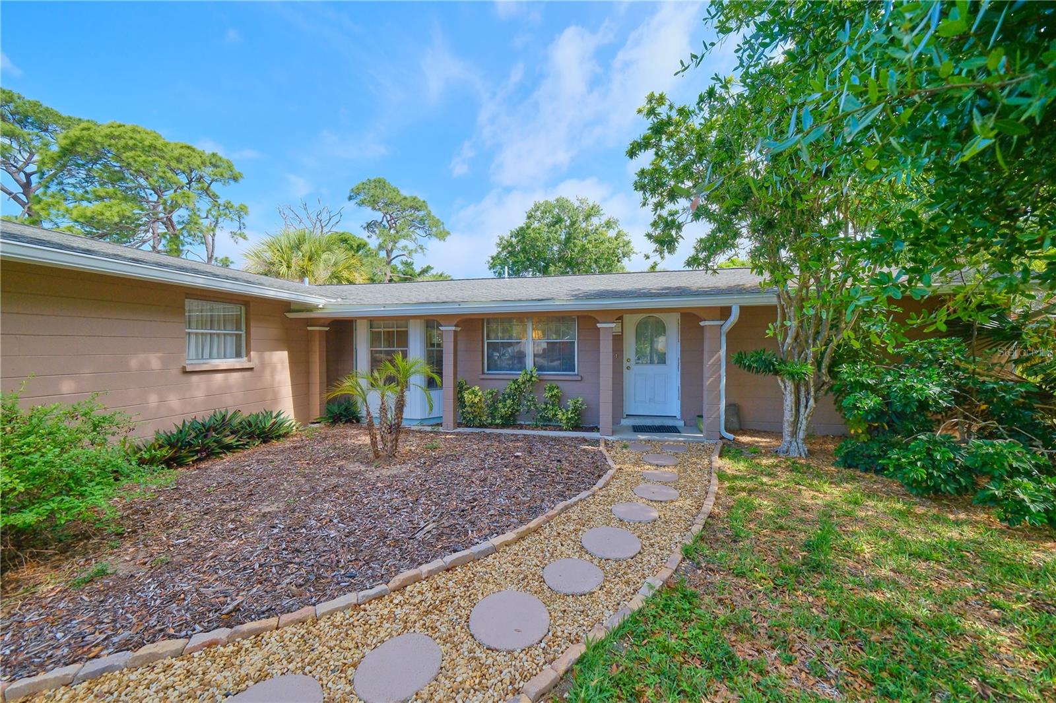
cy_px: 352
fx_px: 352
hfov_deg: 112.6
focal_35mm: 12
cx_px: 528
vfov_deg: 90.0
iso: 640
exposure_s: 1/1250
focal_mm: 8.3
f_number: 4
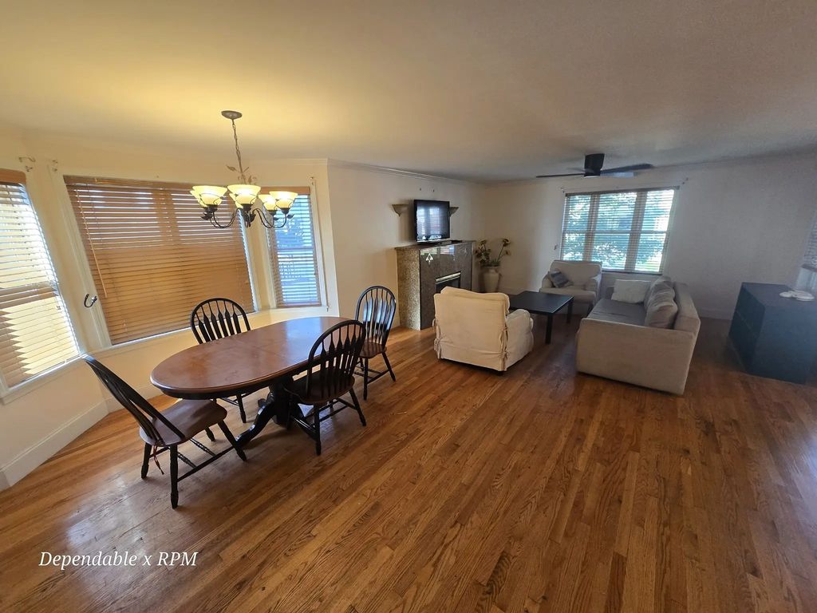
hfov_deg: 106.2
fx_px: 307
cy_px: 306
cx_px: 408
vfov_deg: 89.9
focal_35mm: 13
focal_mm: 1.7
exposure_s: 1/60
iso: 160
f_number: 2.2
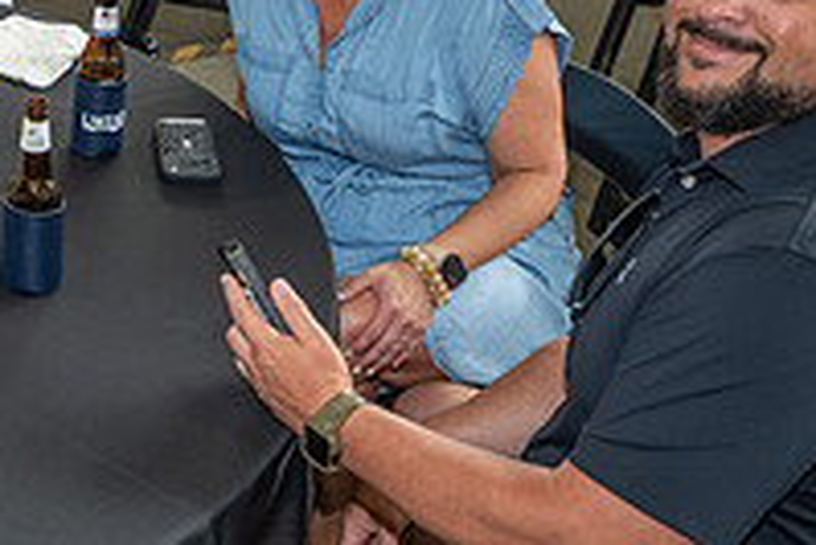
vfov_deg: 19.2
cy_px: 59
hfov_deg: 26.5
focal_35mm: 70
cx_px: -90
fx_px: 1588
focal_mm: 24
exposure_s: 1/60
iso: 220
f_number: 4
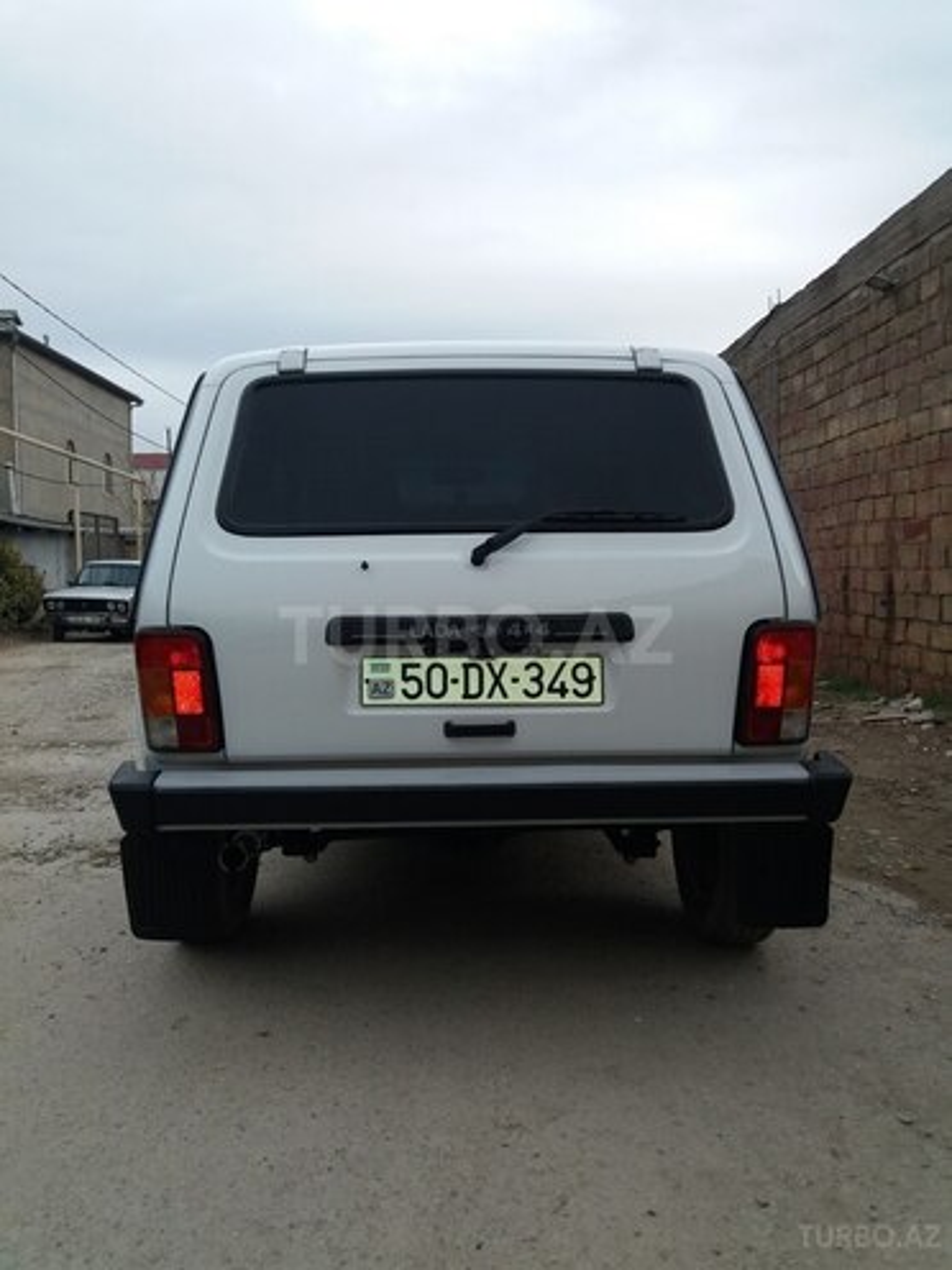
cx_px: 476
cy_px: 635
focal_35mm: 28
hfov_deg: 49.7
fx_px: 1027
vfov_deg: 63.4
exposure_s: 1/1018
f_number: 1.9
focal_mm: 3.7
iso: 64
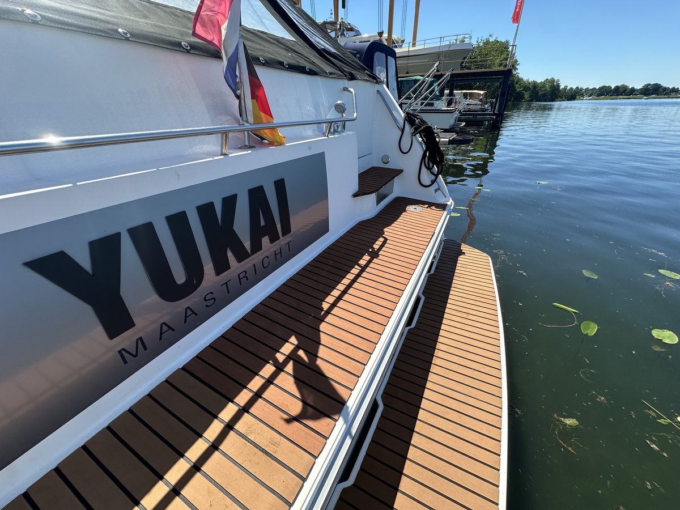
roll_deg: +1.3
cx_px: 340
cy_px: 255
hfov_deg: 102.1
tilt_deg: -28.9
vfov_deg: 85.7
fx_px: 275
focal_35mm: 14
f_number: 2.2
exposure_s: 1/1416
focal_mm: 2.22
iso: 40
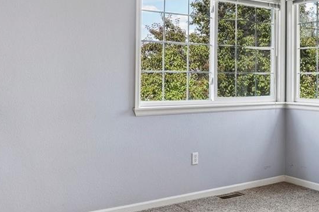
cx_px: 190
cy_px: 76
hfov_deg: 44.3
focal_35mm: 44
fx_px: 390
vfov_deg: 30.3
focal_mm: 10
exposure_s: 1/40
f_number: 8
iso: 400
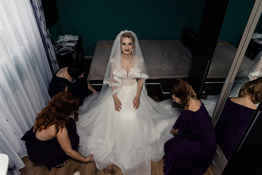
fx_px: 175
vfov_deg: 53.1
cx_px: 131
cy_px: 88
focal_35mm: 24
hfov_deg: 73.8
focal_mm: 24
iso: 250
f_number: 3.2
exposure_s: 1/125
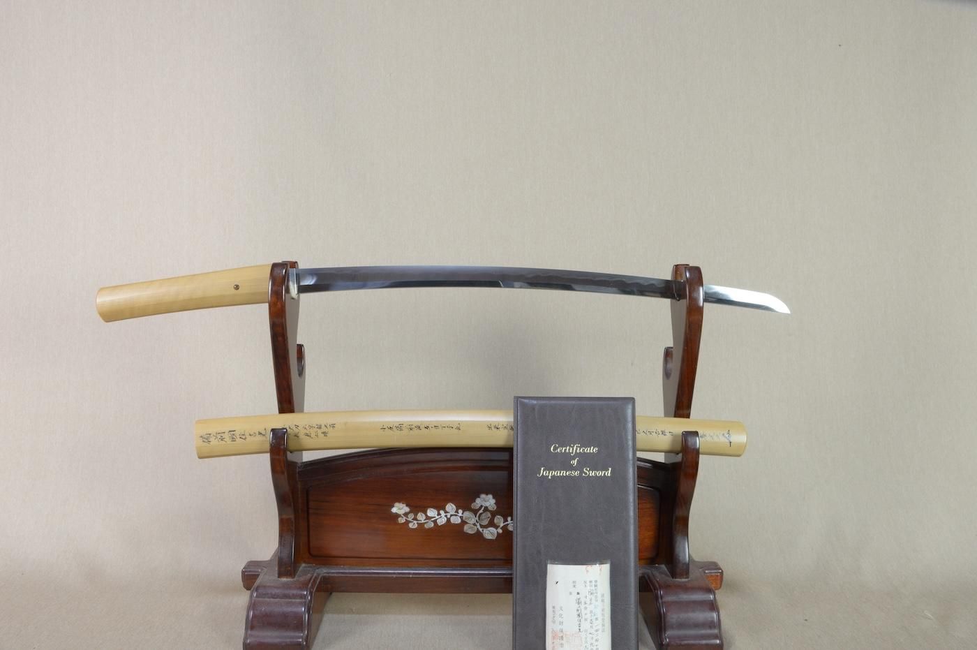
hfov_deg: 62.0
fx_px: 813
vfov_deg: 43.5
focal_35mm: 30
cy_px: 325
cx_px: 488
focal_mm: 20
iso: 400
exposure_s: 1/2
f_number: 11
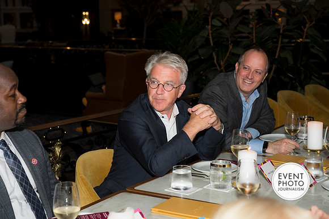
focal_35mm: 70
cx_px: 164
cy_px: 110
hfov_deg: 28.8
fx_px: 640
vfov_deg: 19.5
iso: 800
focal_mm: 70
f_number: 5.6
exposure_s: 1/125
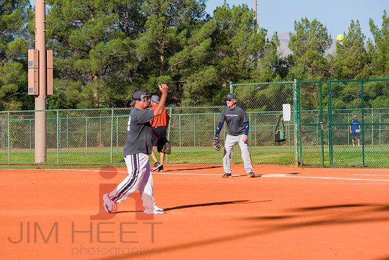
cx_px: 194
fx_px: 1783
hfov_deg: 12.4
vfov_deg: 8.3
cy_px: 130
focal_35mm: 165
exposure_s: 1/1250
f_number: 8
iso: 400
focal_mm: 165
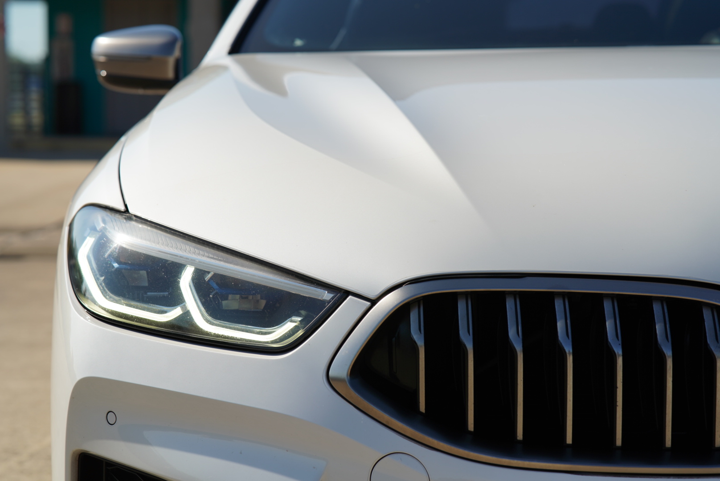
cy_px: 240
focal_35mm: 85
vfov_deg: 16.1
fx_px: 1701
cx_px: 360
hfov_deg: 23.9
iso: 100
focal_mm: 85
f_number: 4.5
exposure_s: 1/800
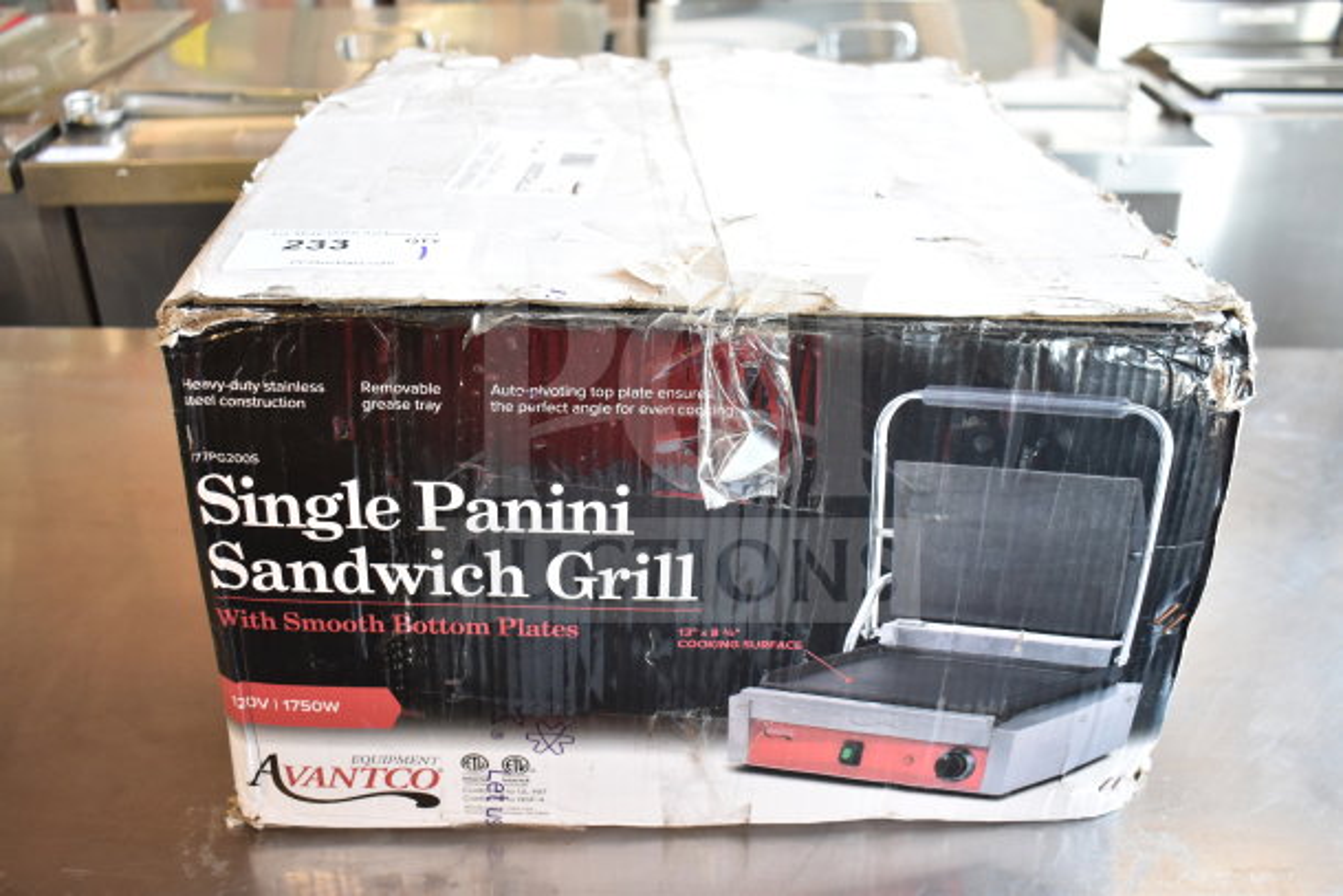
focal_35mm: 34
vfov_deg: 38.4
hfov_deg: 55.1
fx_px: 1287
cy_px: 448
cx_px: 672
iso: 720
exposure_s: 1/40
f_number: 3.8
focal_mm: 23
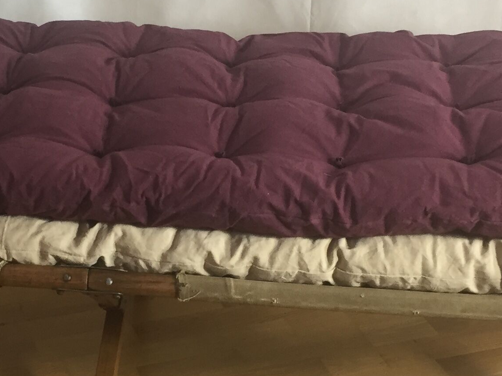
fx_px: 1204
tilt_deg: -28.7
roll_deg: +1.1
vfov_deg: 17.8
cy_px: 188
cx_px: 122
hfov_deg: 23.3
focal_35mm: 83
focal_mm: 4.15
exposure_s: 1/33
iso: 100
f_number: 2.2
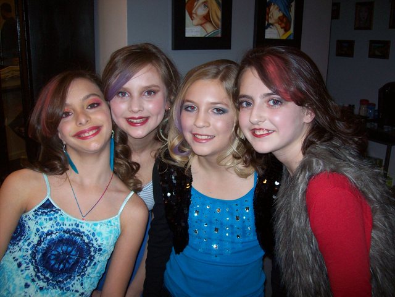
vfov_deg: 39.7
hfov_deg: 51.4
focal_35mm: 36
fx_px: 411
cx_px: 198
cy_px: 148
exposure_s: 1/64
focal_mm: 6
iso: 80
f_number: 2.7
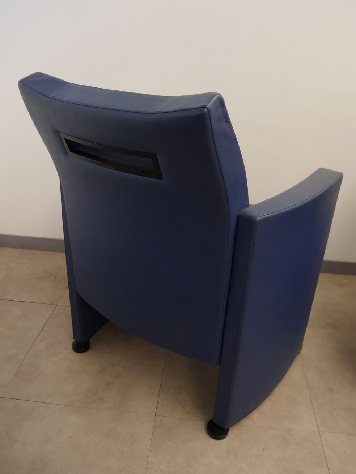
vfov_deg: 63.4
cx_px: 178
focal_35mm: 28
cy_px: 237
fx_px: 384
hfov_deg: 49.7
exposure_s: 1/125
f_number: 3.5
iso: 1600
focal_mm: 14
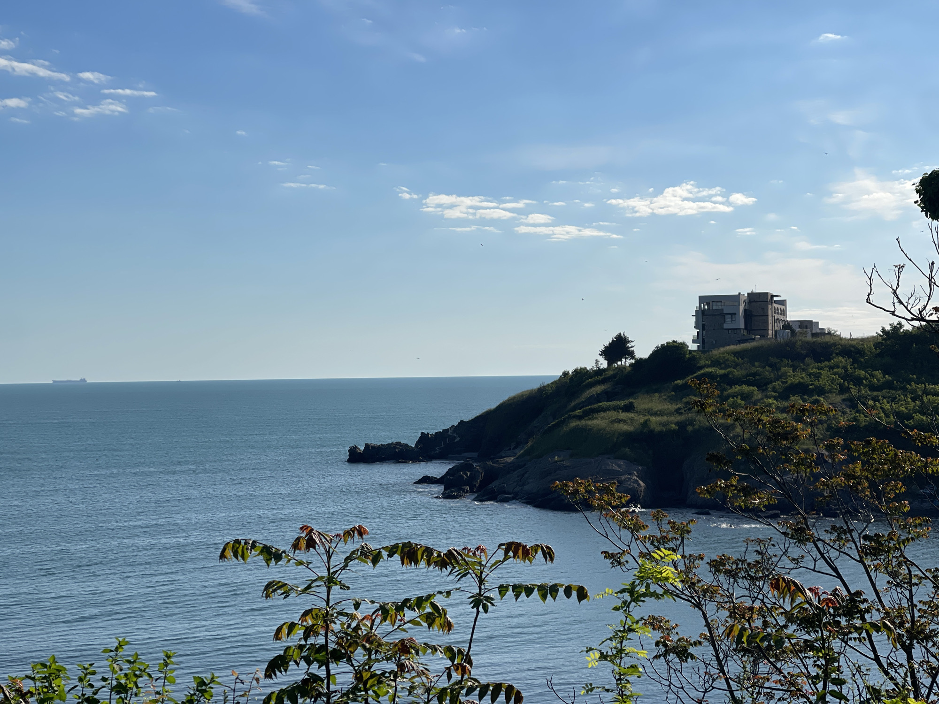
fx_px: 1736
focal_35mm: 64
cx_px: 470
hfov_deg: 30.3
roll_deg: +0.5
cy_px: 352
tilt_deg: +1.1
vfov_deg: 22.9
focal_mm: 7.5
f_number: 2.2
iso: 20
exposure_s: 1/3534
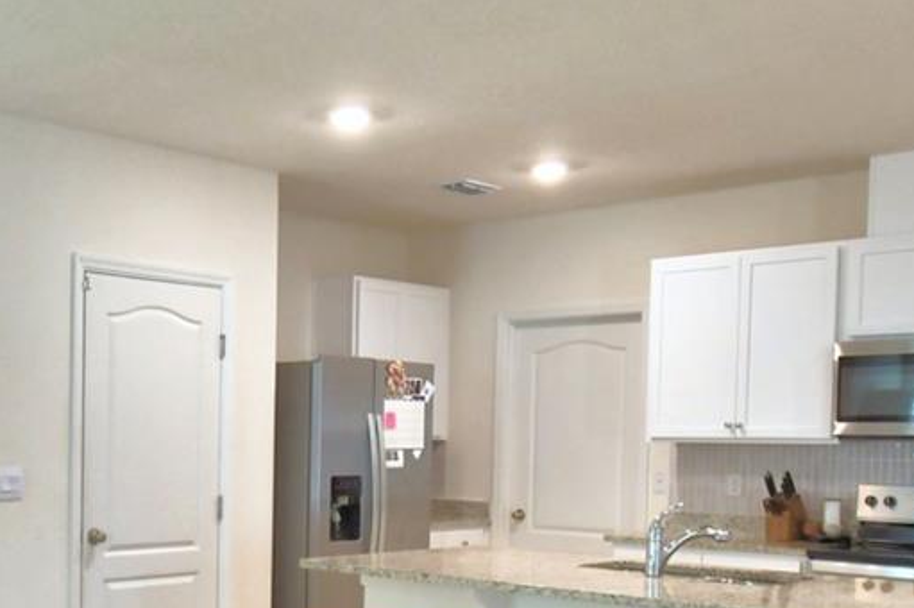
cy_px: 492
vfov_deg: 28.0
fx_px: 1192
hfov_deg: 40.1
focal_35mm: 47
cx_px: 168
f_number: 4.5
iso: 400
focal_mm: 10
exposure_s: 1/40
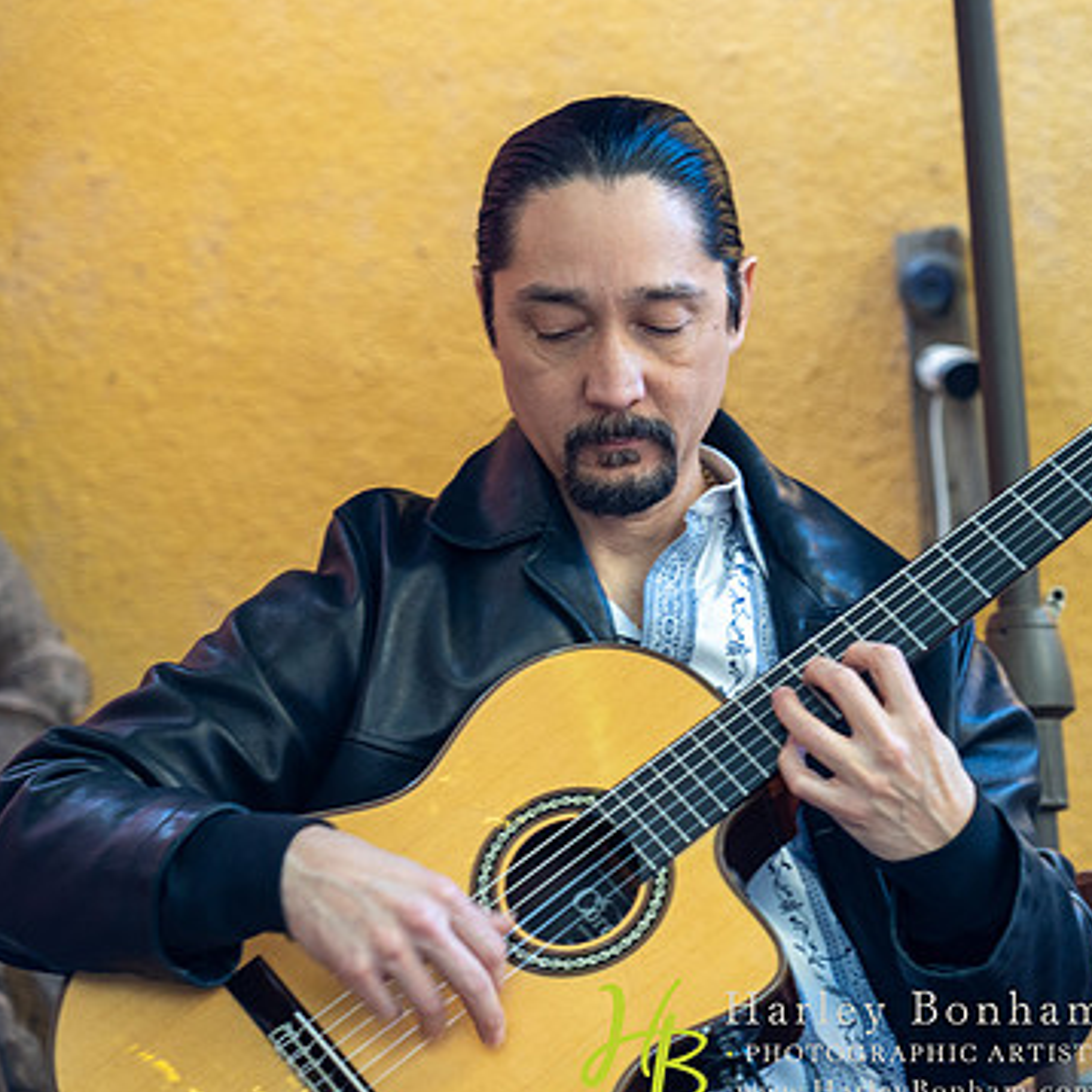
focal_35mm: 102
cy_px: 535
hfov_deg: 16.9
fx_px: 3640
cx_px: 848
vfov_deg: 17.1
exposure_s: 1/40
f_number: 4
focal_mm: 74
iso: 800
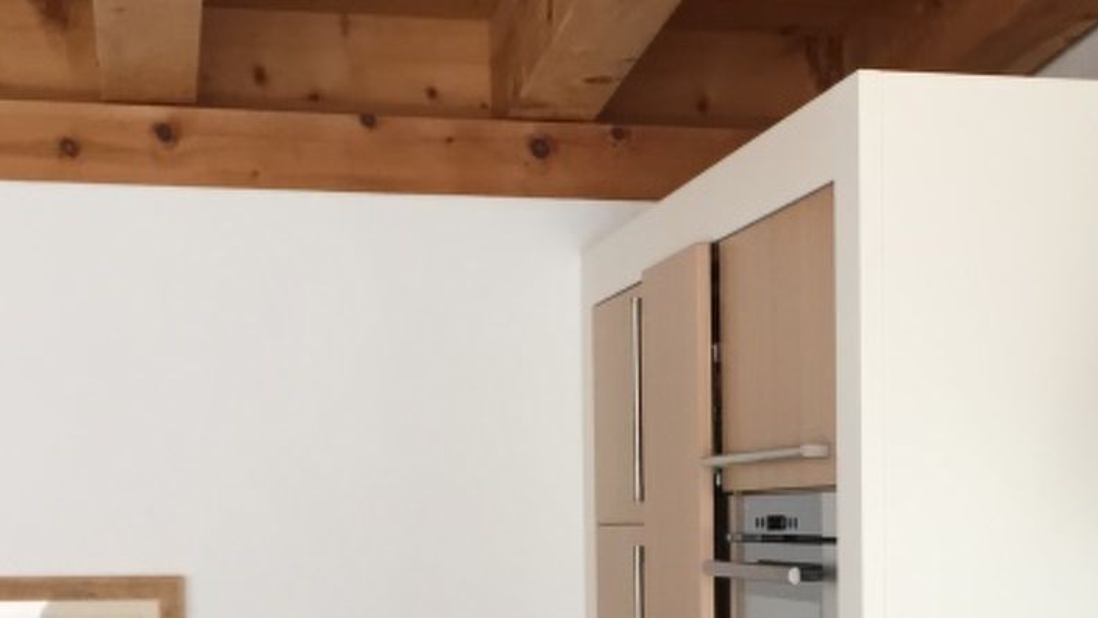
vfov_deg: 14.4
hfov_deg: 25.5
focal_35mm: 82
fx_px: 2388
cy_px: 668
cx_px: 845
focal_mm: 4.15
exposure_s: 1/30
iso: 40
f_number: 2.2
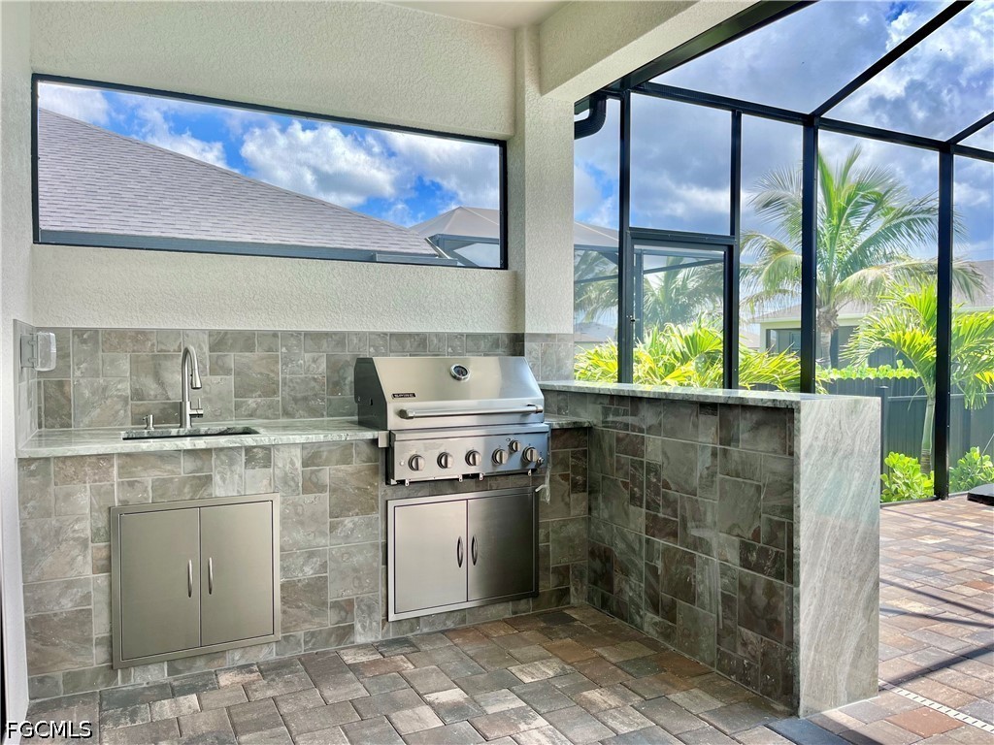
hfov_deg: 67.3
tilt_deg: -1.9
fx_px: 747
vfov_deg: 53.1
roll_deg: +0.5
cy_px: 372
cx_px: 497
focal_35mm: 26
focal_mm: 5.1
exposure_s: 1/777
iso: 50
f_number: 1.6
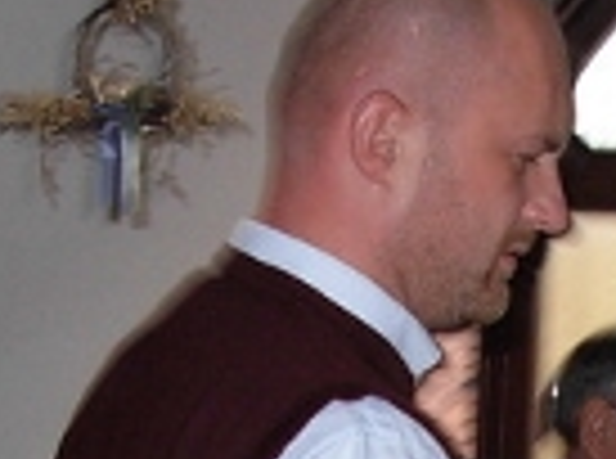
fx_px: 3159
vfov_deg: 7.9
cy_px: 940
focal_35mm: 178
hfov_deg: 11.1
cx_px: 414
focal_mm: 6.3
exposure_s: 1/33.9
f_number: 2.9
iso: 118
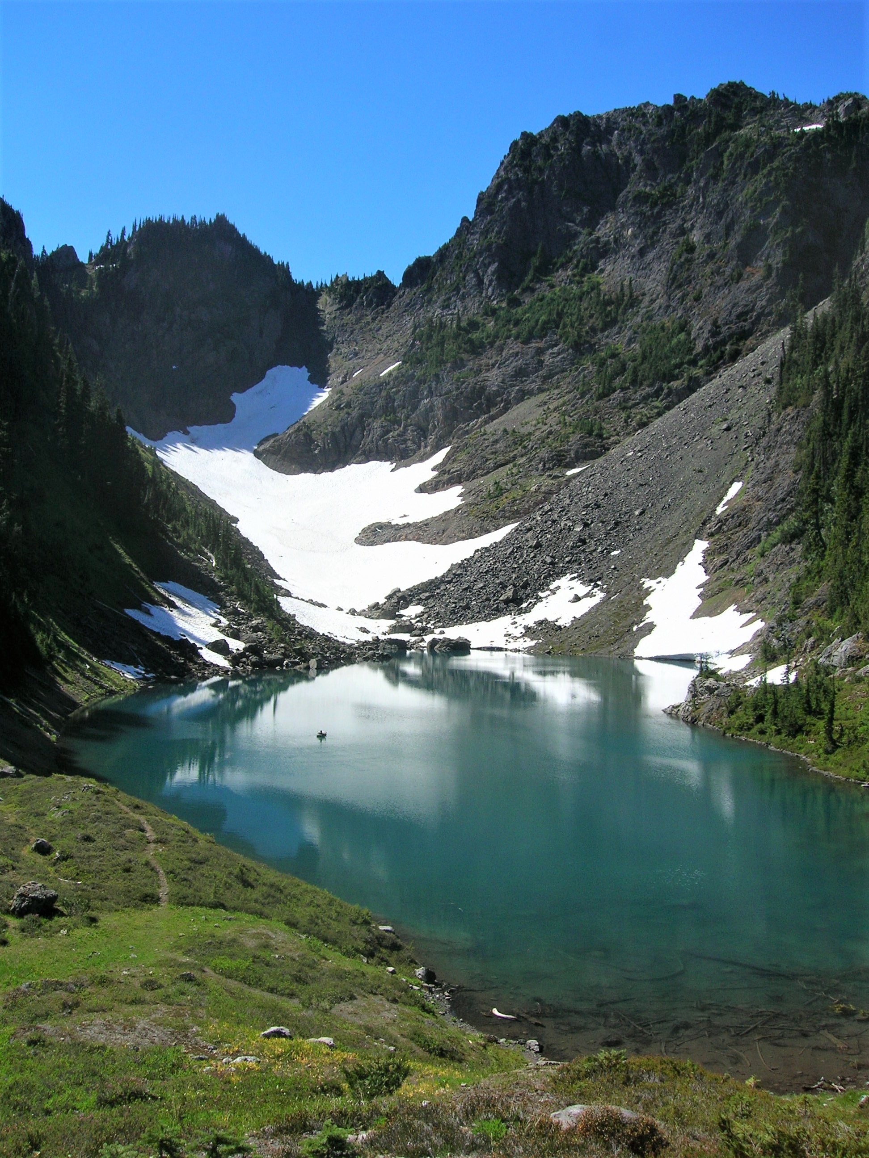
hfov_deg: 41.8
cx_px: 434
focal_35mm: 34
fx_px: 1138
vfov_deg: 54.0
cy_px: 579
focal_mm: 5.7
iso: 50
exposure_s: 1/464
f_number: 4.9
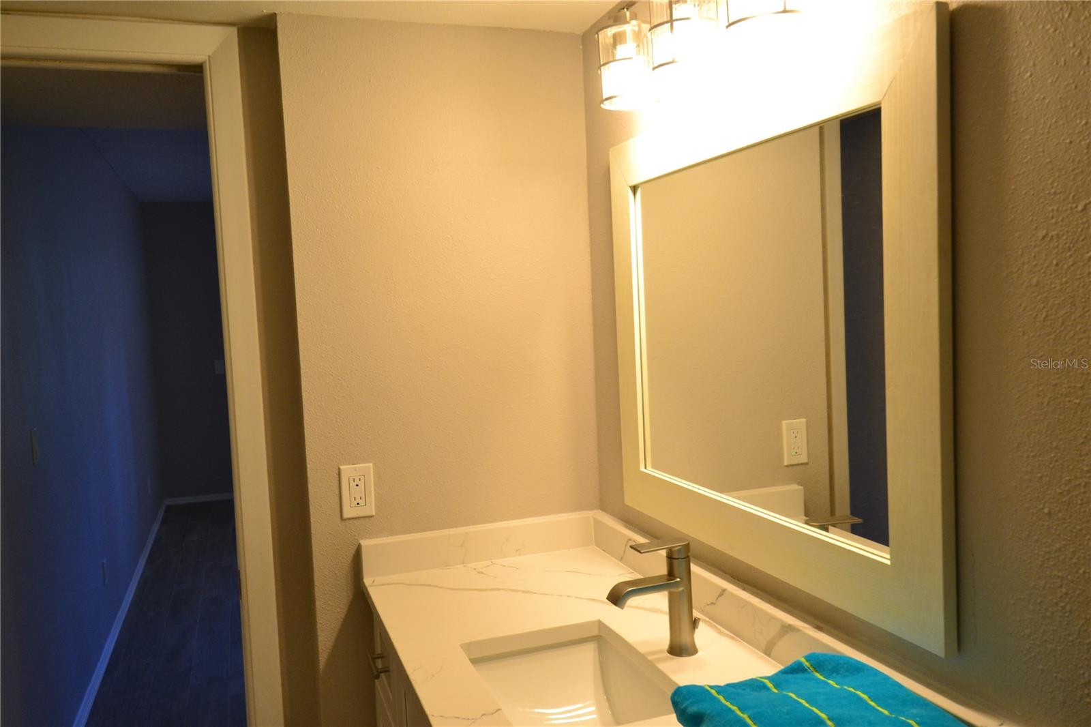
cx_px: 546
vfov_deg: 47.9
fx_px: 818
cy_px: 364
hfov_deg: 67.4
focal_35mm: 27
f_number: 6.3
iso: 800
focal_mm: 18
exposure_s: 1/60
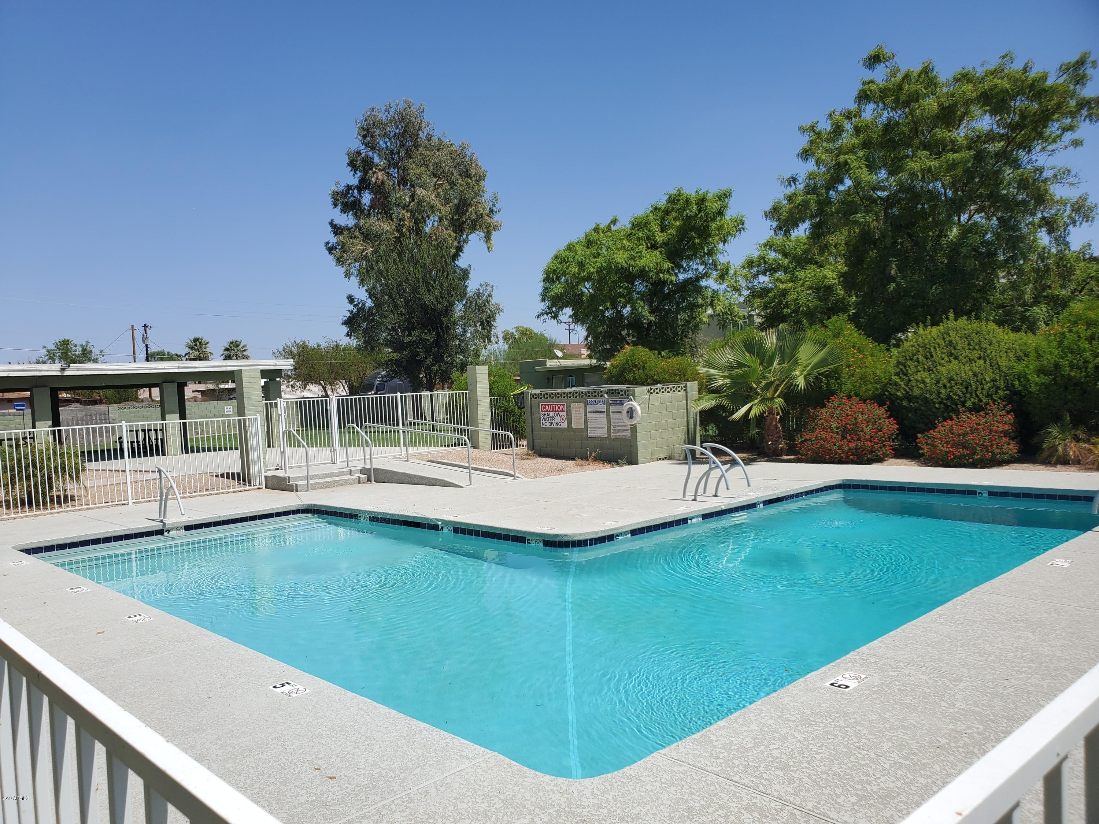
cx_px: 550
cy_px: 412
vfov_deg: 53.1
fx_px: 825
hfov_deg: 67.3
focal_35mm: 26
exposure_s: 1/2060
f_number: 2.4
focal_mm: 4.3
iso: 50
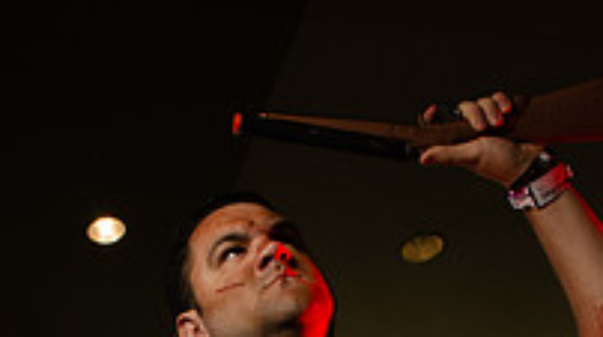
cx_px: 361
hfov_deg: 18.0
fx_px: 1900
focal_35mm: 119
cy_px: 602
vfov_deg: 9.6
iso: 200
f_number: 22
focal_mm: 34
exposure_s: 1/15
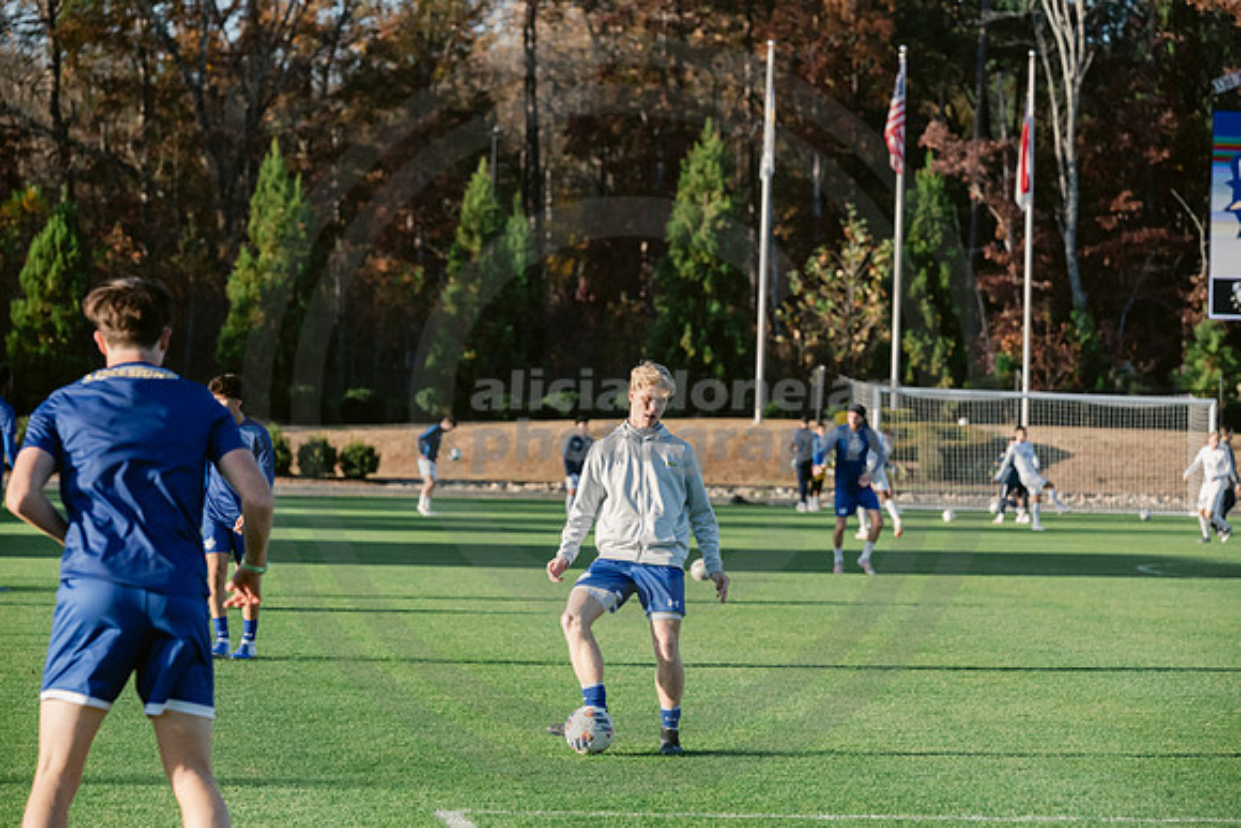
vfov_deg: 8.9
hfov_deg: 13.2
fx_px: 5344
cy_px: 414
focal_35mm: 155
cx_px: 620
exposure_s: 1/3200
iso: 1250
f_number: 5.6
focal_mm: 155
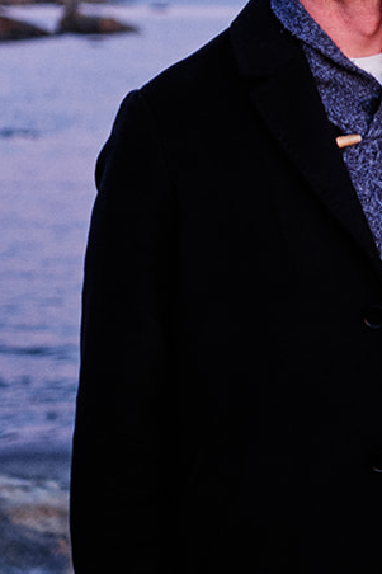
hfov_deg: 10.9
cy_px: 99
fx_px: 1975
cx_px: 449
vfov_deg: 16.4
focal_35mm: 124
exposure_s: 1/150
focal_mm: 23
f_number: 1.4
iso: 125
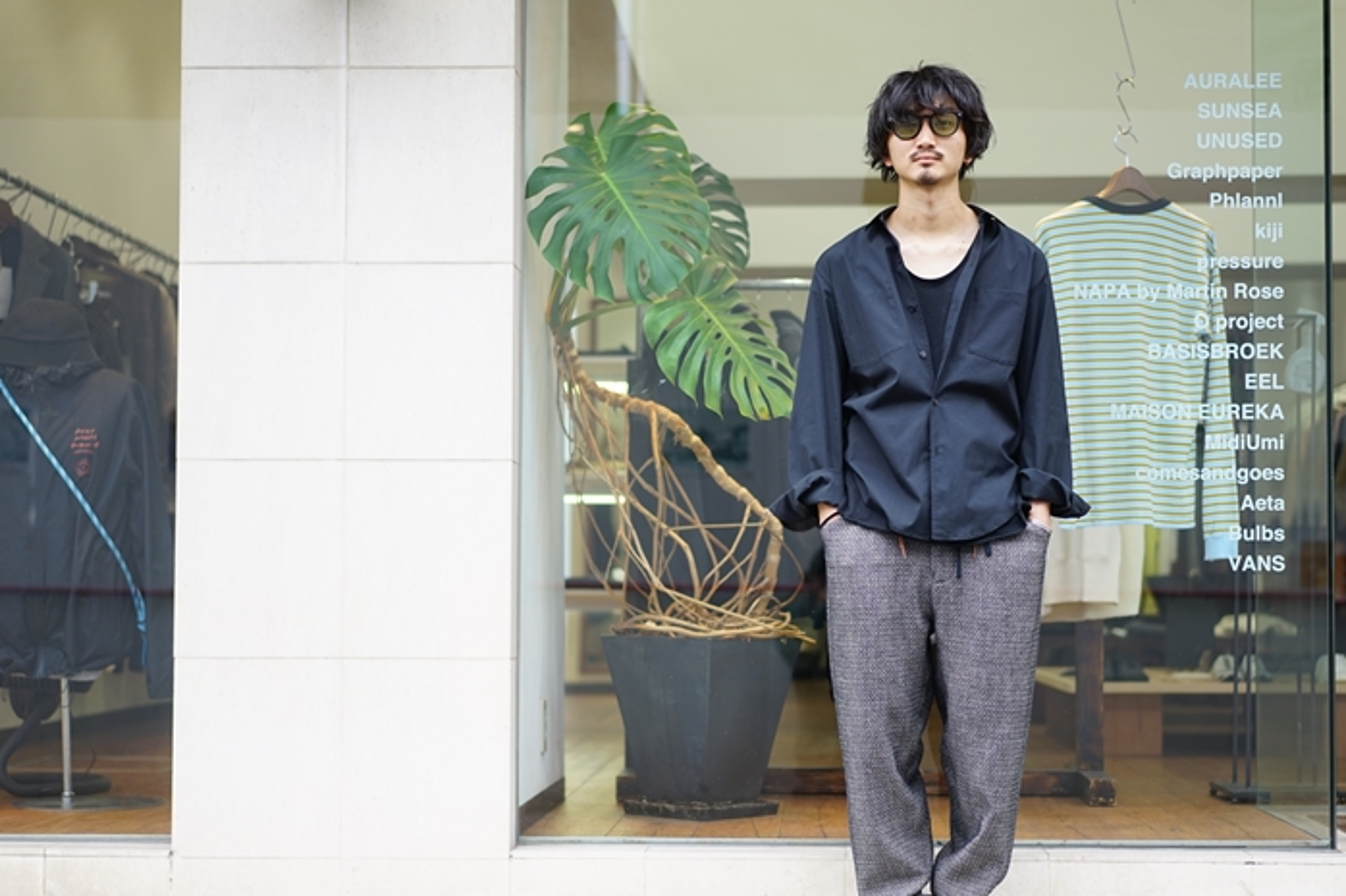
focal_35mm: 63
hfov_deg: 31.9
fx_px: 2355
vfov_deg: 21.6
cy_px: 487
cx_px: 752
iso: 100
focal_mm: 55
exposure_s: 1/125
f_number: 1.8
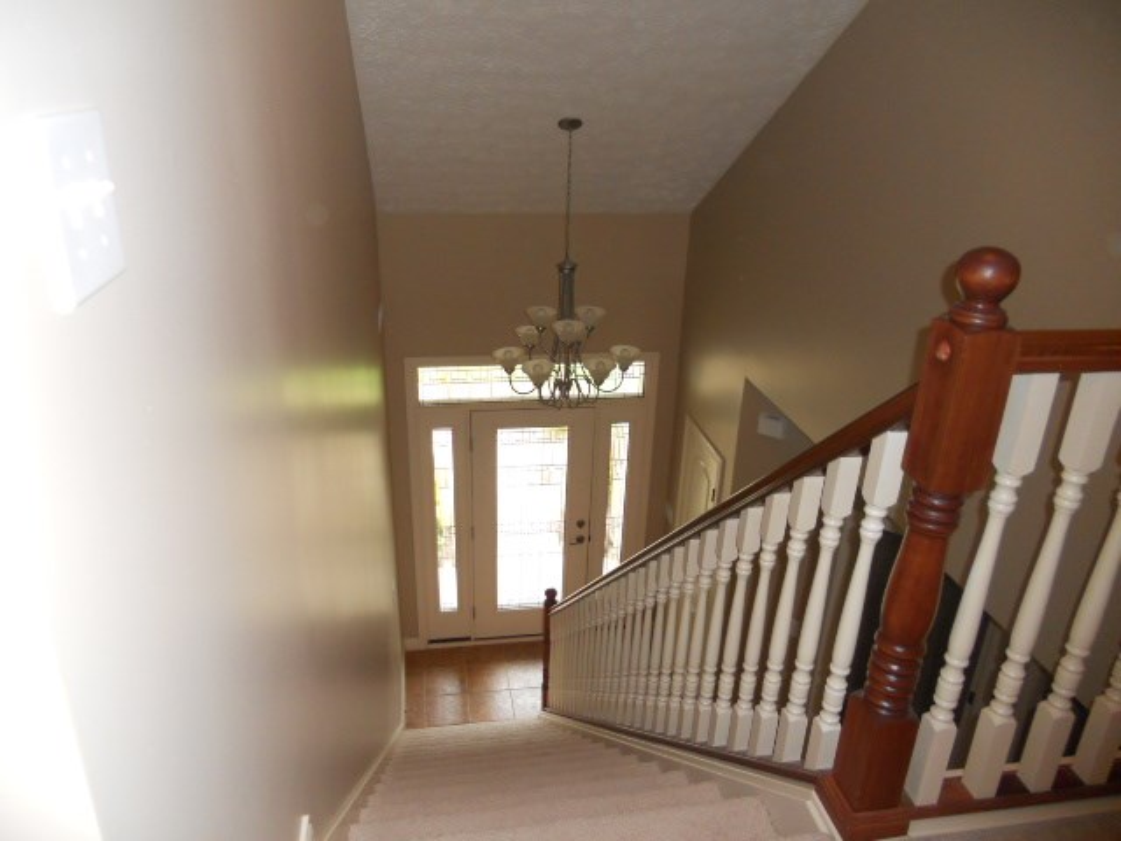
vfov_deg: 51.4
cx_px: 560
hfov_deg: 65.3
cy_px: 420
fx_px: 874
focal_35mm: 27
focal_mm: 4.9
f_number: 3.2
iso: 200
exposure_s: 1/25
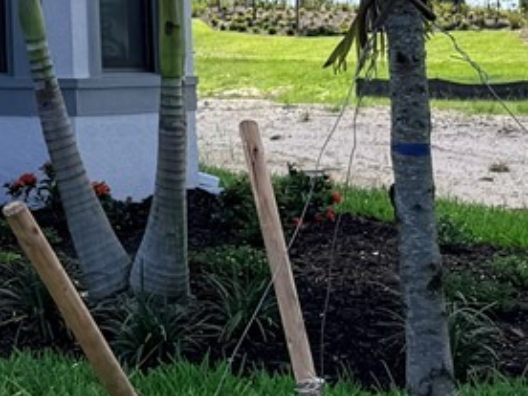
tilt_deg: +5.8
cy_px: -184
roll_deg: -0.7
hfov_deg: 11.5
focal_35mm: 139
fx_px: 2120
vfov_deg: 10.3
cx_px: -784
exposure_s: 1/3584
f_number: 1.78
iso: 80
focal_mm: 6.76
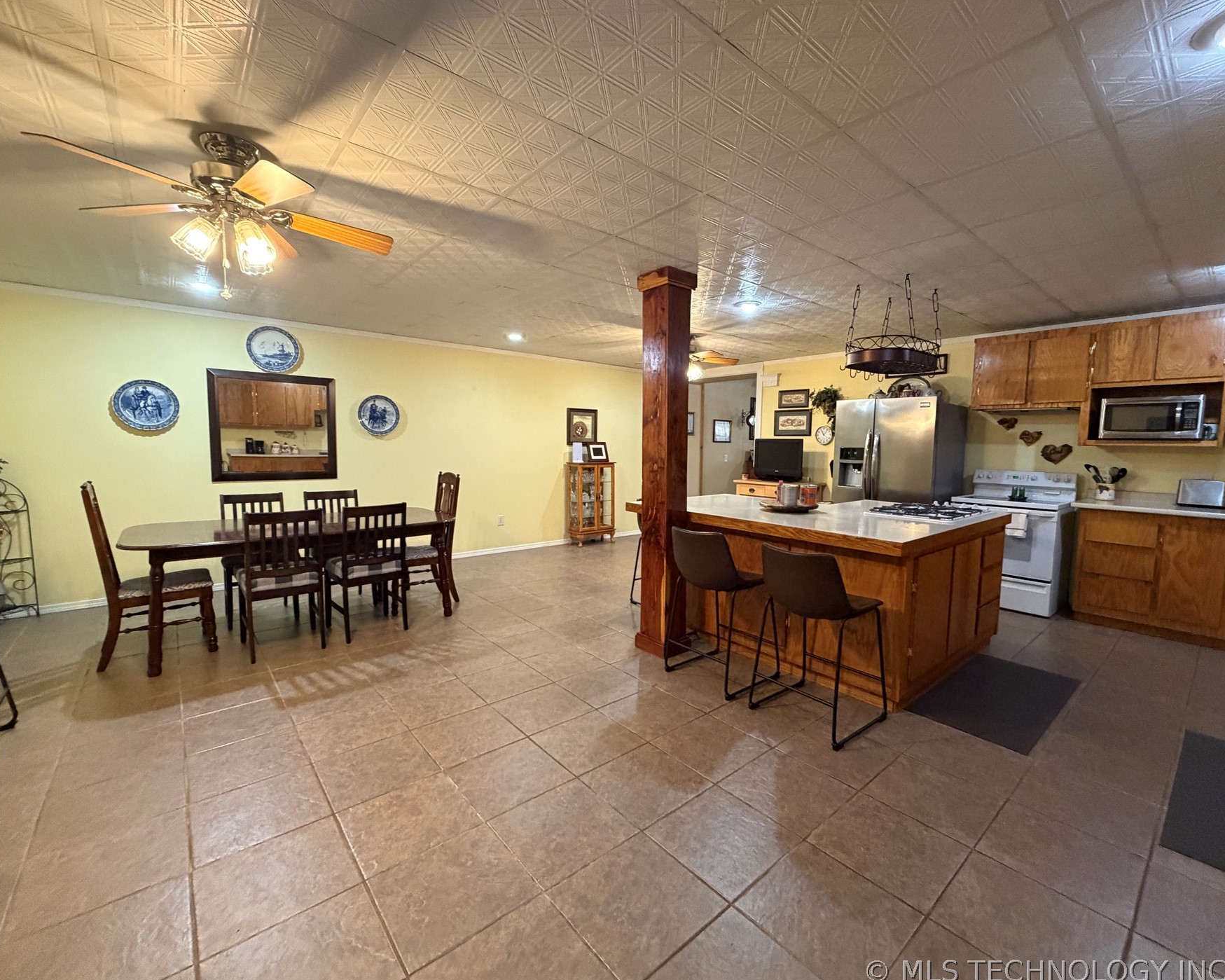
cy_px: 490
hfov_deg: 96.7
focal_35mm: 15
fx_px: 544
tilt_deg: -5.0
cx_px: 644
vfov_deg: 84.0
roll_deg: -0.8
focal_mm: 2.22
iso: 500
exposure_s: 1/60
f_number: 2.2
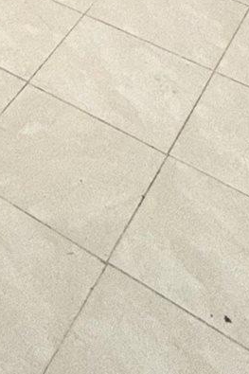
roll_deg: -0.3
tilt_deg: -3.4
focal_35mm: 85
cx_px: -179
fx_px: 883
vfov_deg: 15.7
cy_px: -468
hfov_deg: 14.4
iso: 640
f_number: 2.2
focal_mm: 2.22
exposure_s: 1/60
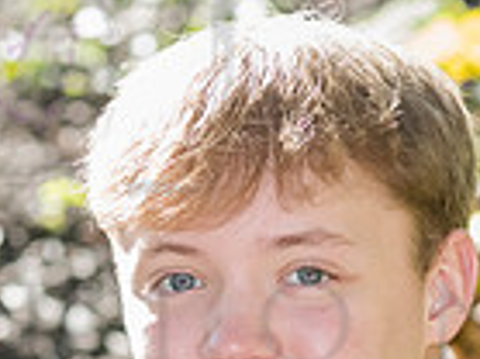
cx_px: 24
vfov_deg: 3.1
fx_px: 6664
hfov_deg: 4.1
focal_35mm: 481
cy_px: 492
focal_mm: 120
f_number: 5.6
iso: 800
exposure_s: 1/320
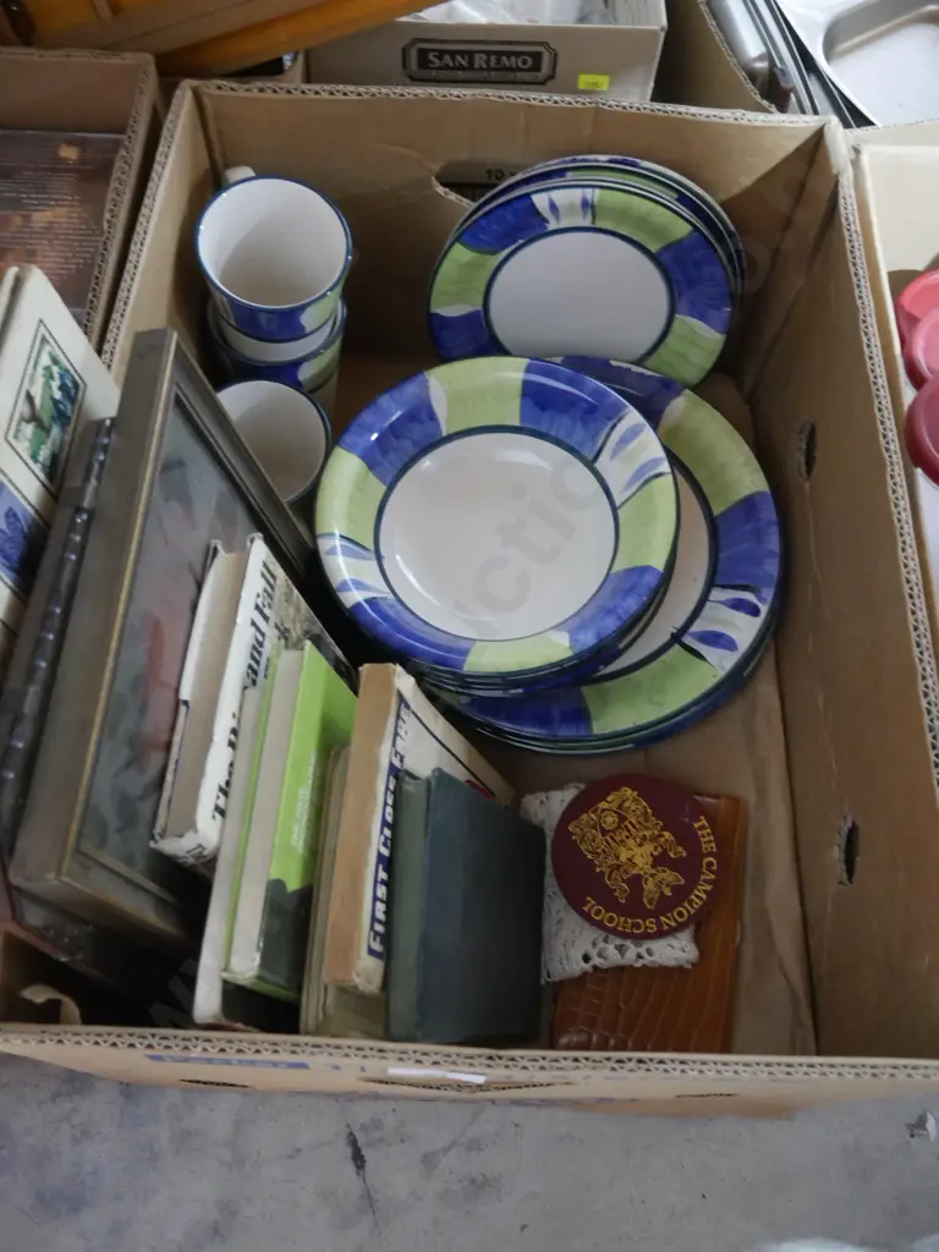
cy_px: 626
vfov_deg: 60.0
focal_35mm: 30
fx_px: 1085
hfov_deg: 46.8
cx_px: 470
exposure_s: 1/25
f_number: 3.6
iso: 3200
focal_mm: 15
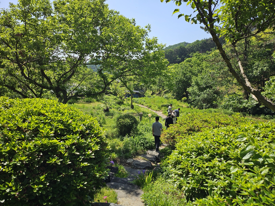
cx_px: 138
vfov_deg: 56.8
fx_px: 191
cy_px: 103
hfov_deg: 71.6
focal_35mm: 24
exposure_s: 1/3117
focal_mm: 5
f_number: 1.8
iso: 50
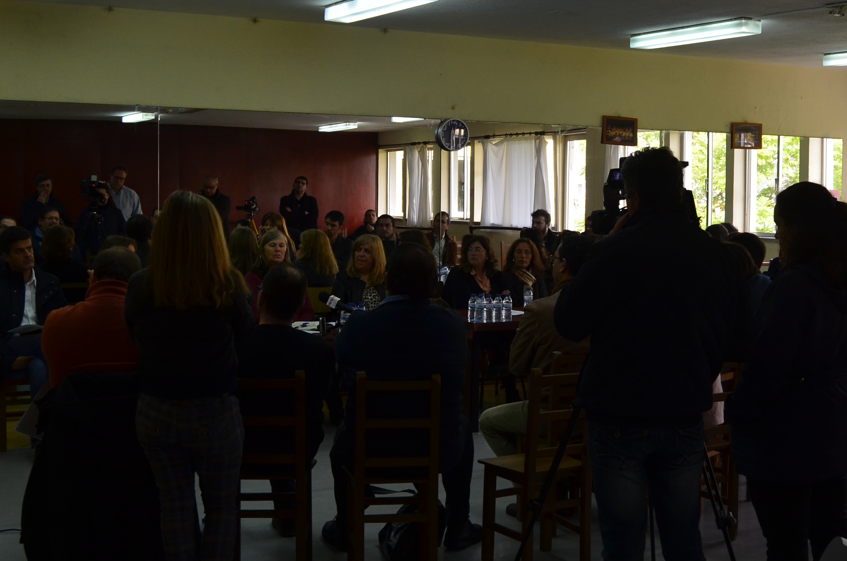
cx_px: 493
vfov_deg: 26.4
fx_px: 1197
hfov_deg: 38.9
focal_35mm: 51
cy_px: 262
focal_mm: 22
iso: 400
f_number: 5.6
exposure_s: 1/80
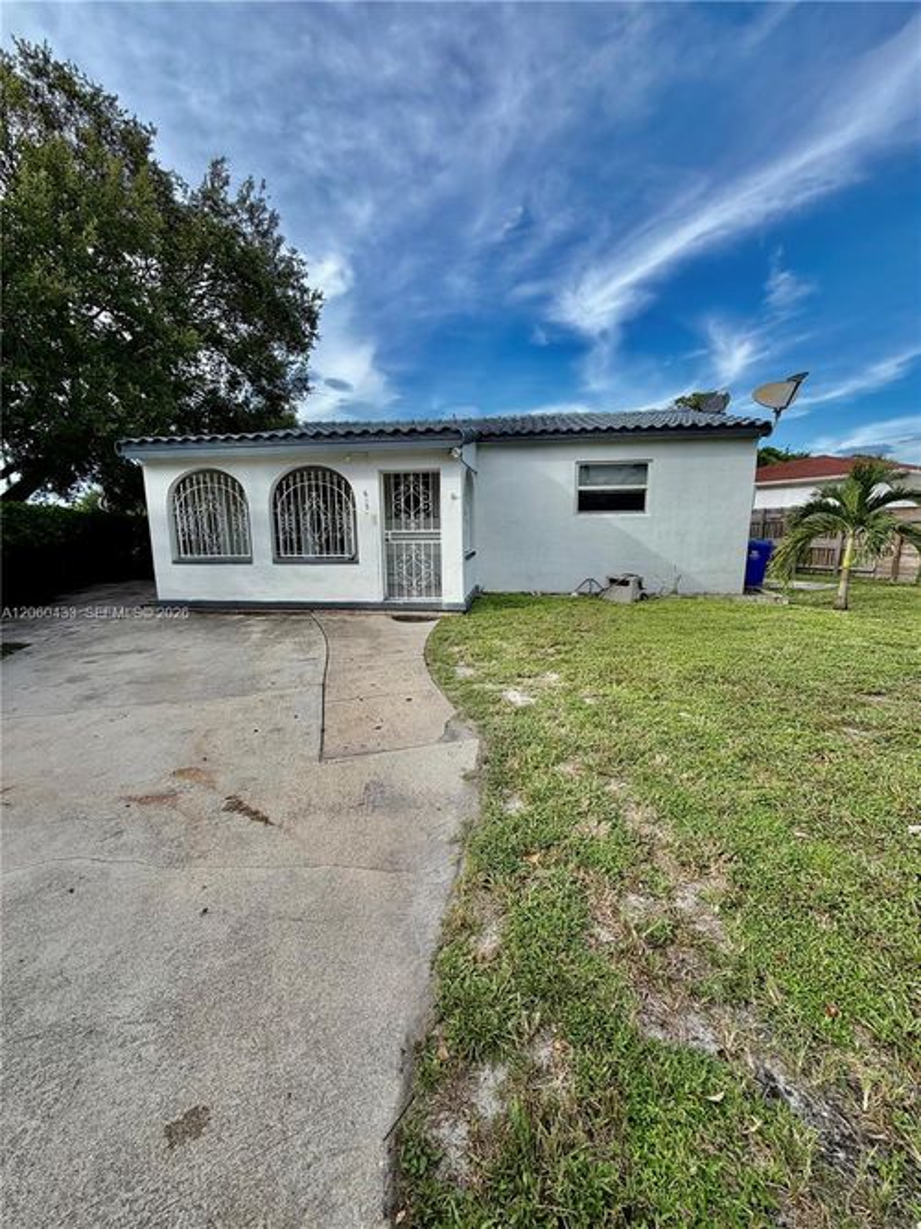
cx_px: 460
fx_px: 497
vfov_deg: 102.1
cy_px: 614
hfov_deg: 85.7
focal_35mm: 14
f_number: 2.2
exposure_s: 1/770
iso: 32
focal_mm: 2.22
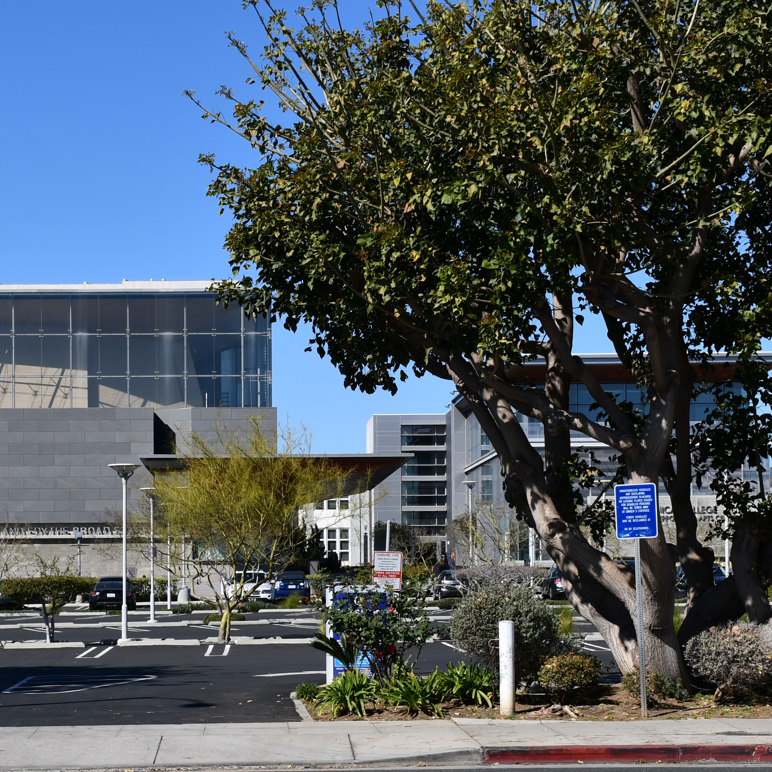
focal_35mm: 62
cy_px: 391
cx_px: 186
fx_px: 1564
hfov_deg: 27.3
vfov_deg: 27.7
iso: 100
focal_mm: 32
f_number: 9
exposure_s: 1/320
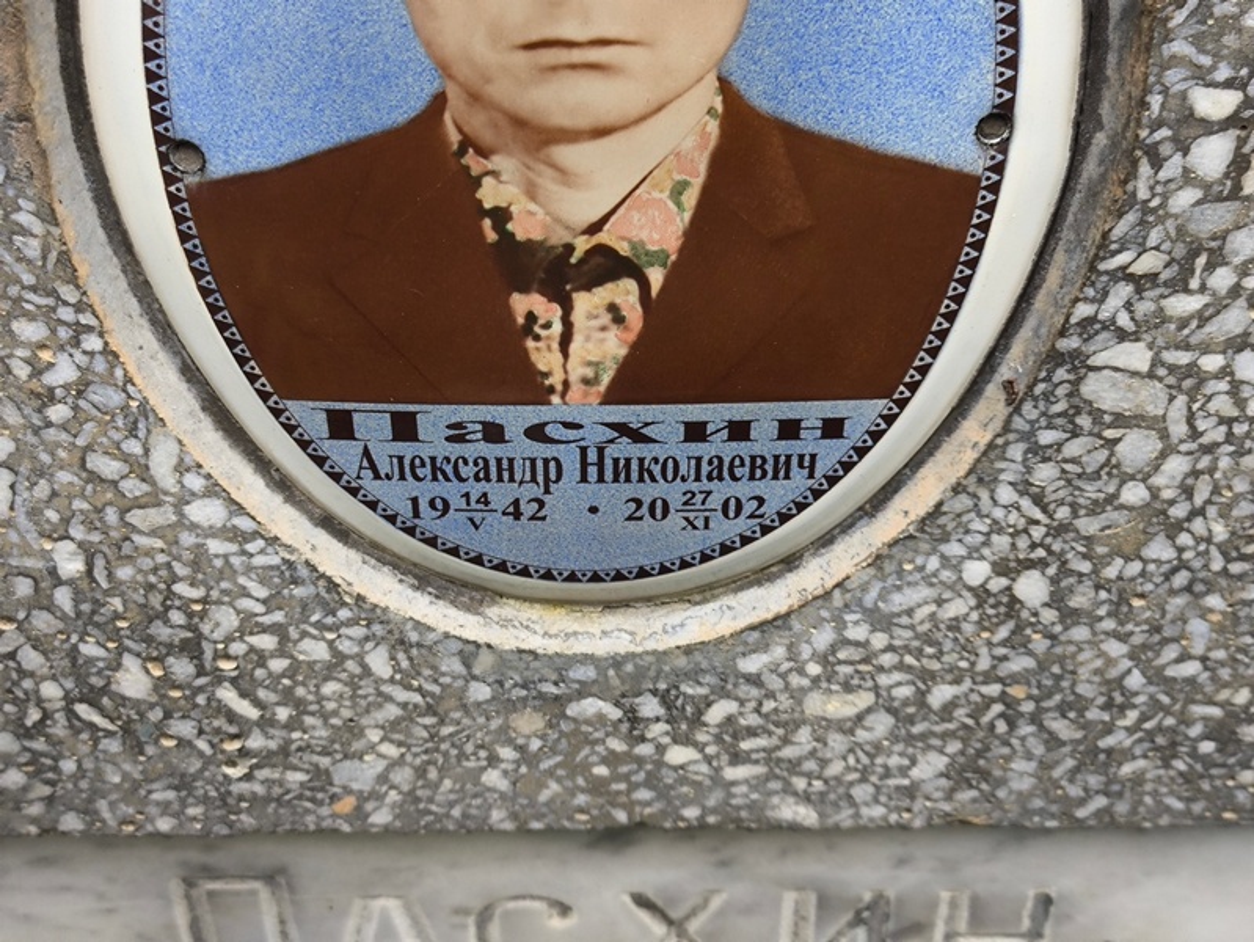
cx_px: 627
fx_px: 1812
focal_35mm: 50
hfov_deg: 38.2
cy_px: 471
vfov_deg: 29.1
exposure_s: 1/120
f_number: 1.7
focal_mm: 4.71
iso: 64
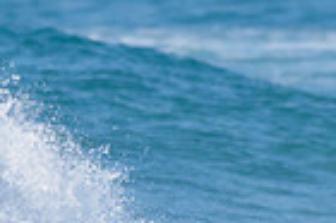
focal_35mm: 2542
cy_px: 174
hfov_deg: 0.8
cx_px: -95
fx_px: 23697
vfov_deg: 0.5
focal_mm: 500
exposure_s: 1/2000
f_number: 5.6
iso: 160
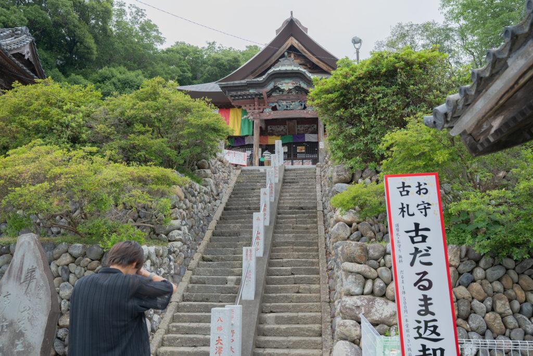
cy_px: 178
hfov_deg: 62.8
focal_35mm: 30
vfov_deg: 44.3
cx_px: 266
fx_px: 437
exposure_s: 1/500
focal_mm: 29.5
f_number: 4
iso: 100
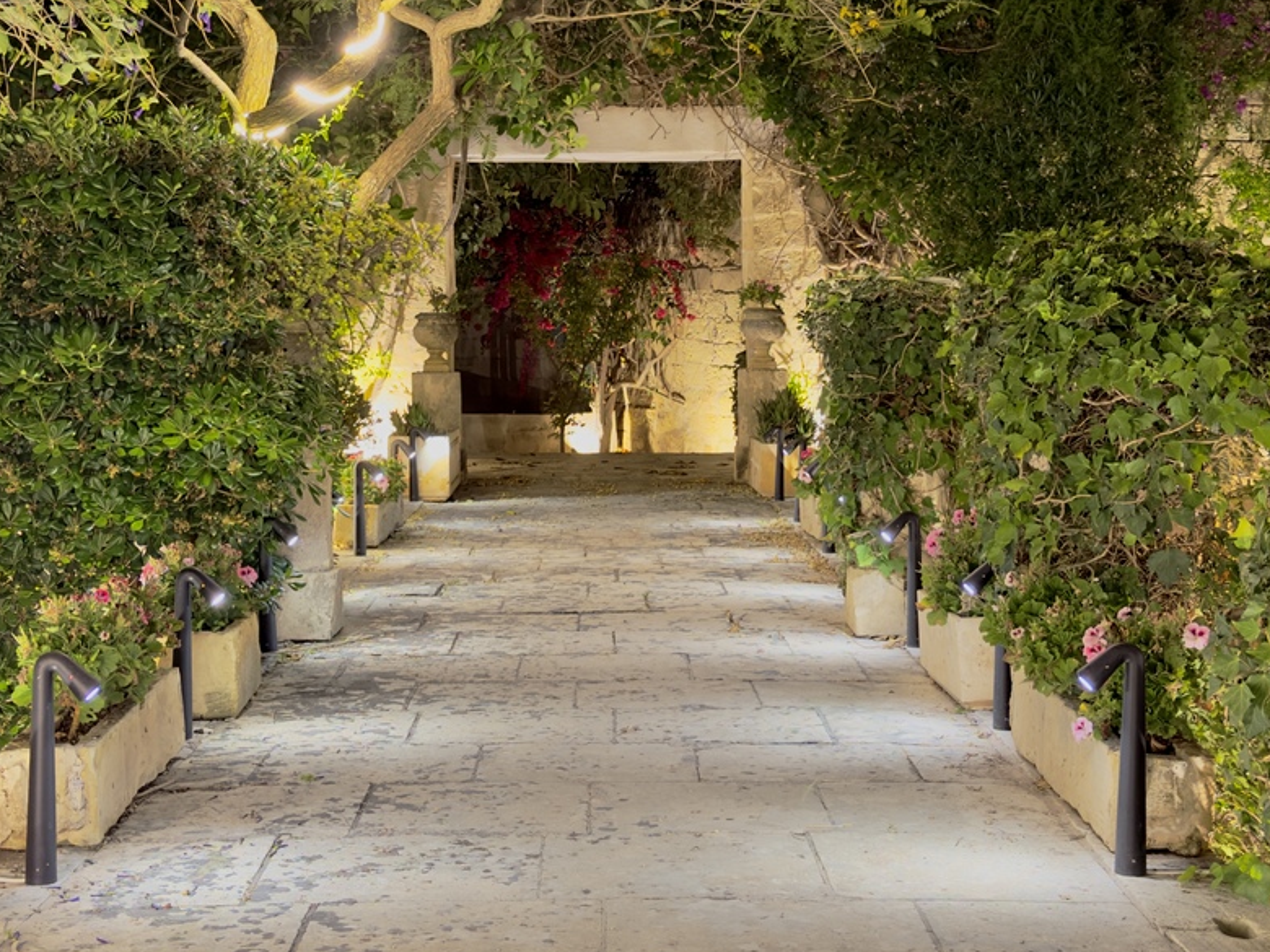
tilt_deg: -1.7
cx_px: 596
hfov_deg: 30.7
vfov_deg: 23.2
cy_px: 368
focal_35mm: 63
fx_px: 2311
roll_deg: +0.8
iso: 400
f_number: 1.78
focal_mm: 6.76
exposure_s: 1/25
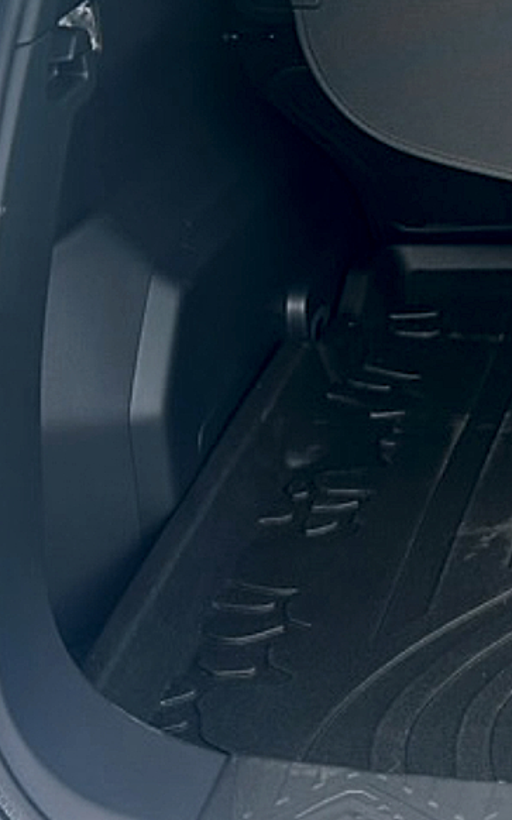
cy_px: 124
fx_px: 1630
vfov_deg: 27.5
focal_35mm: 73
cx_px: 931
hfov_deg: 15.3
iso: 80
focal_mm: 6.86
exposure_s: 1/315
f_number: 1.78
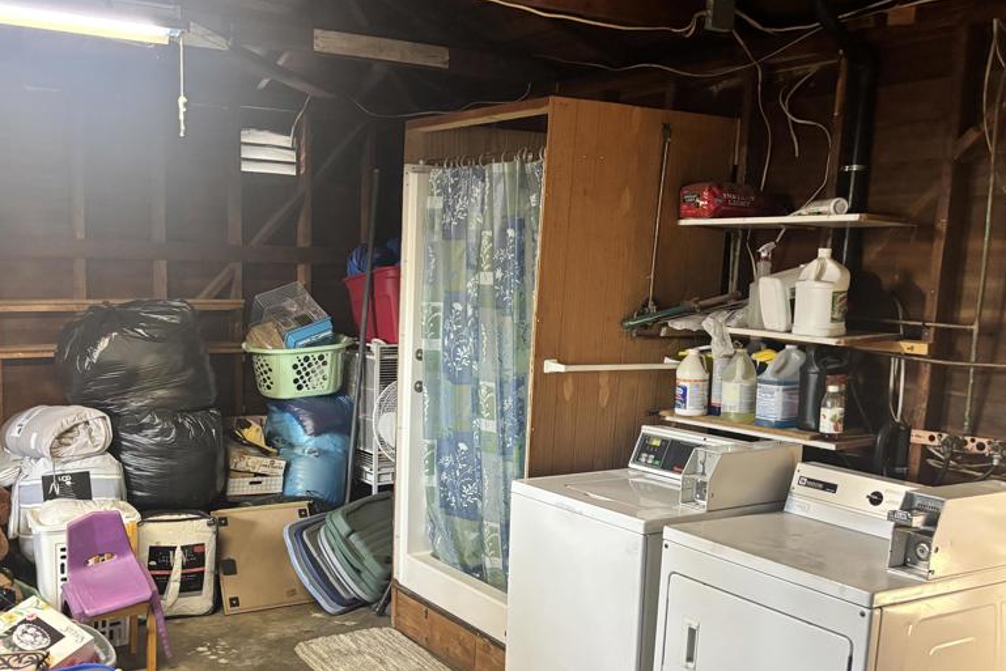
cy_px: 416
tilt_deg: -9.0
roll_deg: -1.0
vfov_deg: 36.7
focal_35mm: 36
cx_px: 408
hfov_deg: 52.8
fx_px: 1006
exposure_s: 1/60
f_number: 1.6
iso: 400
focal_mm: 5.96
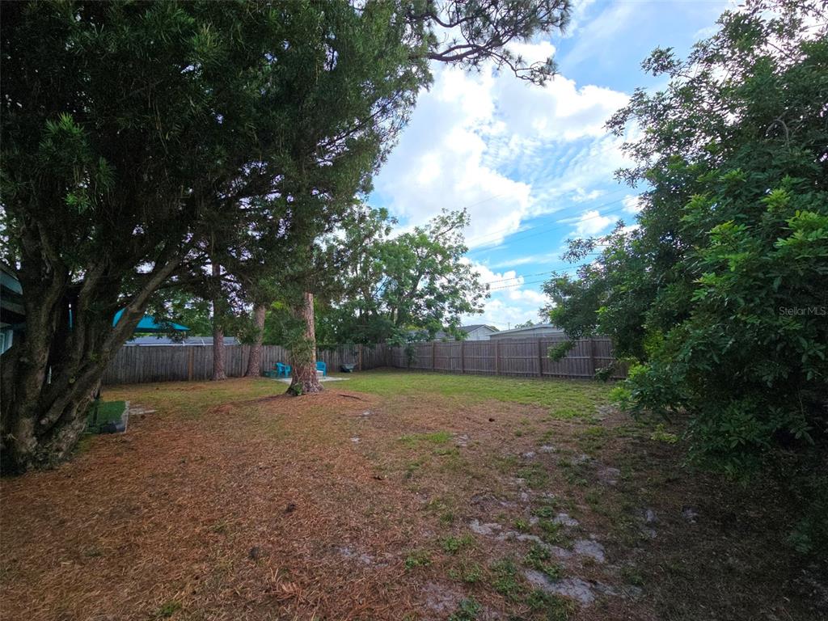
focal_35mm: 13
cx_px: 414
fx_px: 311
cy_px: 310
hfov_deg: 106.2
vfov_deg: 89.9
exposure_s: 1/1584
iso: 50
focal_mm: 2.2
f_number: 2.2
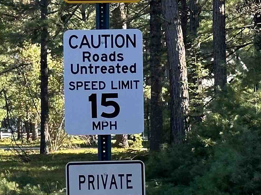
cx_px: -75
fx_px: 1116
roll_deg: -0.1
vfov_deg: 10.0
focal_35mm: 148
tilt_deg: -1.0
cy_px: 119
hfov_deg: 12.9
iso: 64
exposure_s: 1/321
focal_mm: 6.86
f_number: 1.78
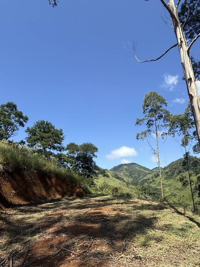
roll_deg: +2.1
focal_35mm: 20
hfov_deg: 65.8
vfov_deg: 81.4
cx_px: 110
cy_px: 150
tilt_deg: +14.2
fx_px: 154
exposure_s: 1/1285
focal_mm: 2.22
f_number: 2.2
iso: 50
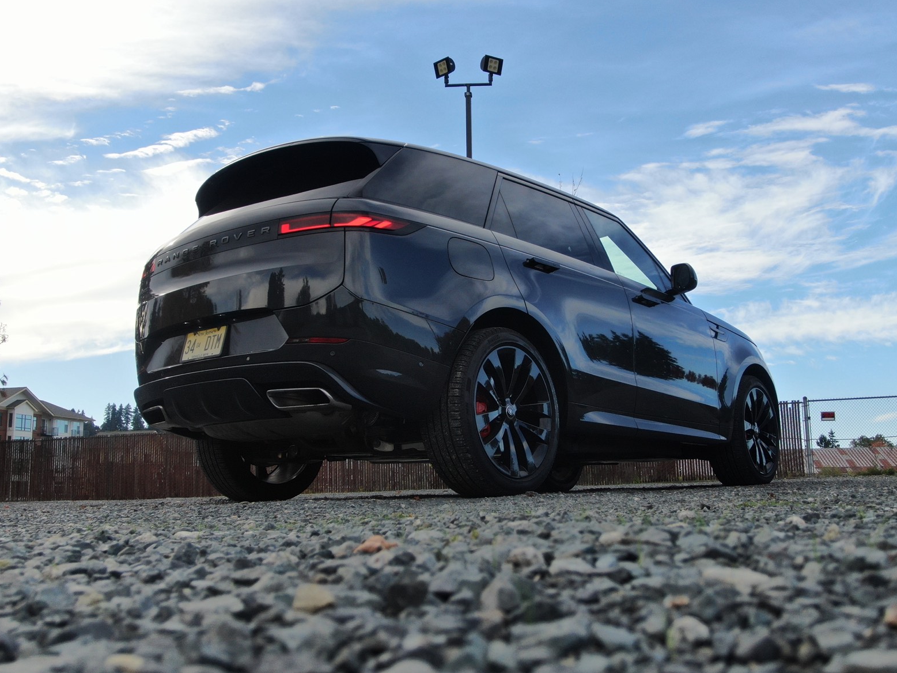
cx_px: 458
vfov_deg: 38.7
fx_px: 959
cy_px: 341
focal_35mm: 37
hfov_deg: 50.1
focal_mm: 6.21
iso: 100
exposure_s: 1/640
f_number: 3.3
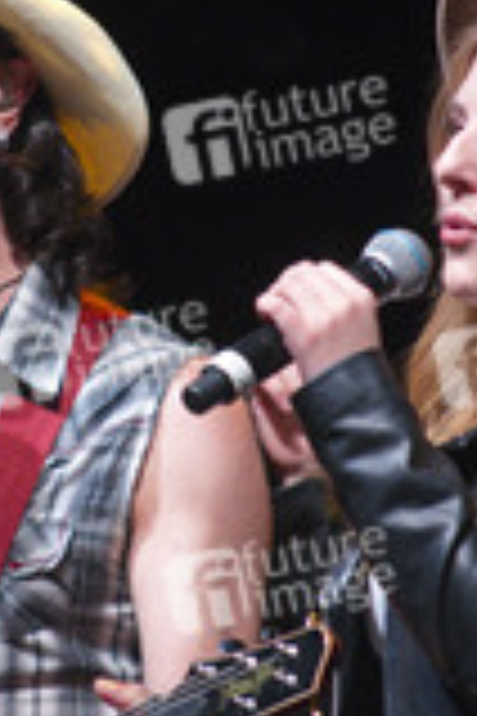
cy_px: 468
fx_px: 11248
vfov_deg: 3.6
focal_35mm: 566
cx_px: 160
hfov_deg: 2.4
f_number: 2.8
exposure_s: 1/125
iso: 3200
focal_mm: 200
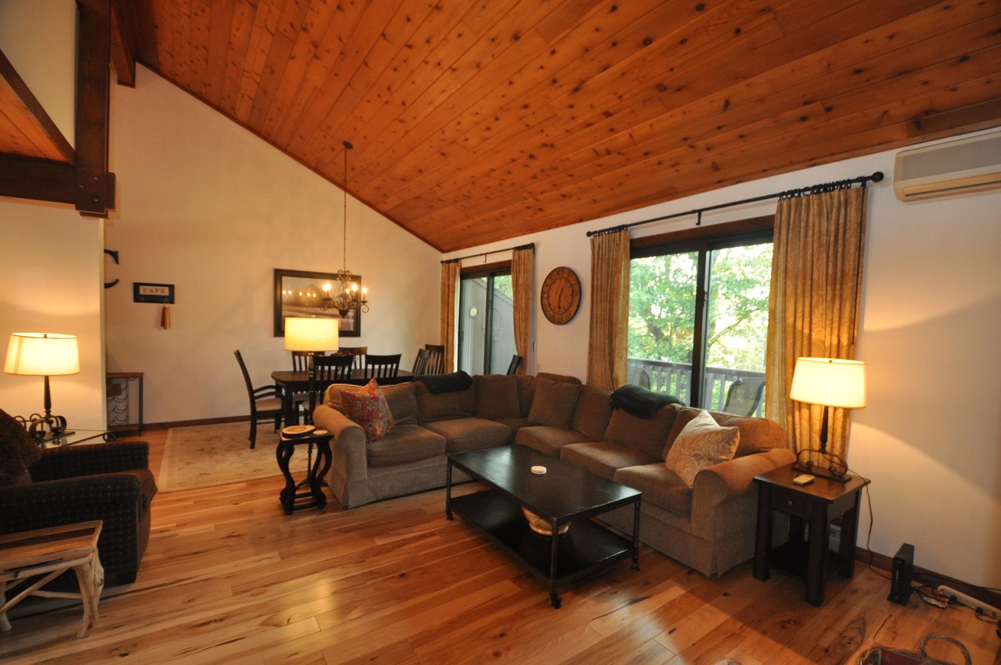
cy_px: 332
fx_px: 417
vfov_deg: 77.2
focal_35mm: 15
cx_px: 500
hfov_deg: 100.5
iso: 800
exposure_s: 1/60
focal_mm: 10
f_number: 3.5
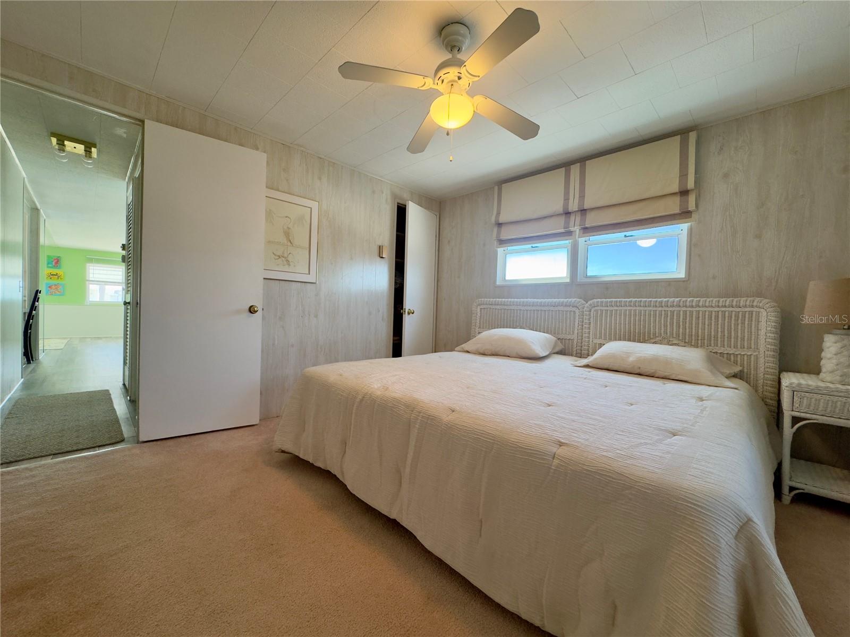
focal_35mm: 14
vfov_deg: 85.7
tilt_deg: -1.9
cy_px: 318
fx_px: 344
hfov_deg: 102.1
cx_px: 425
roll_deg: -2.0
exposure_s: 1/120
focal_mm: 2.22
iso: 250
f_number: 2.2
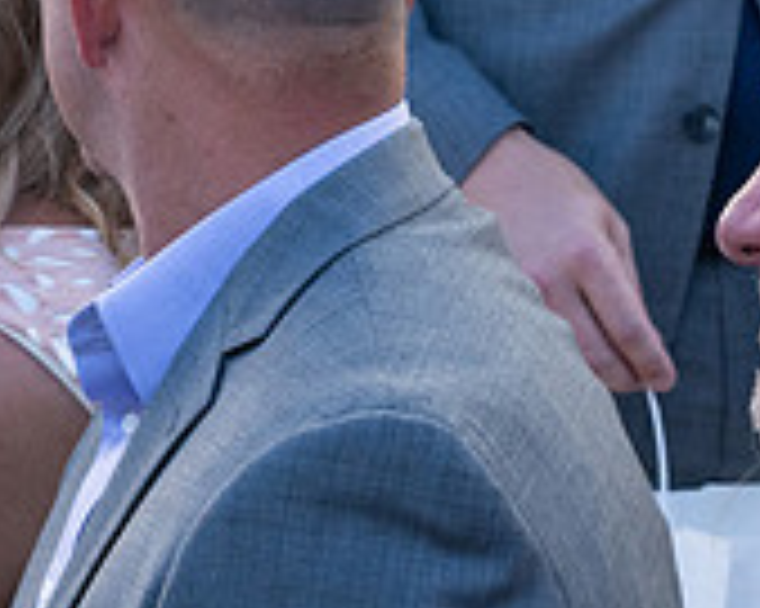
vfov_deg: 4.1
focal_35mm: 379
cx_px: 237
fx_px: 8520
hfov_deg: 5.1
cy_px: -59
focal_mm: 90
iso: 800
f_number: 10
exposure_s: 1/250
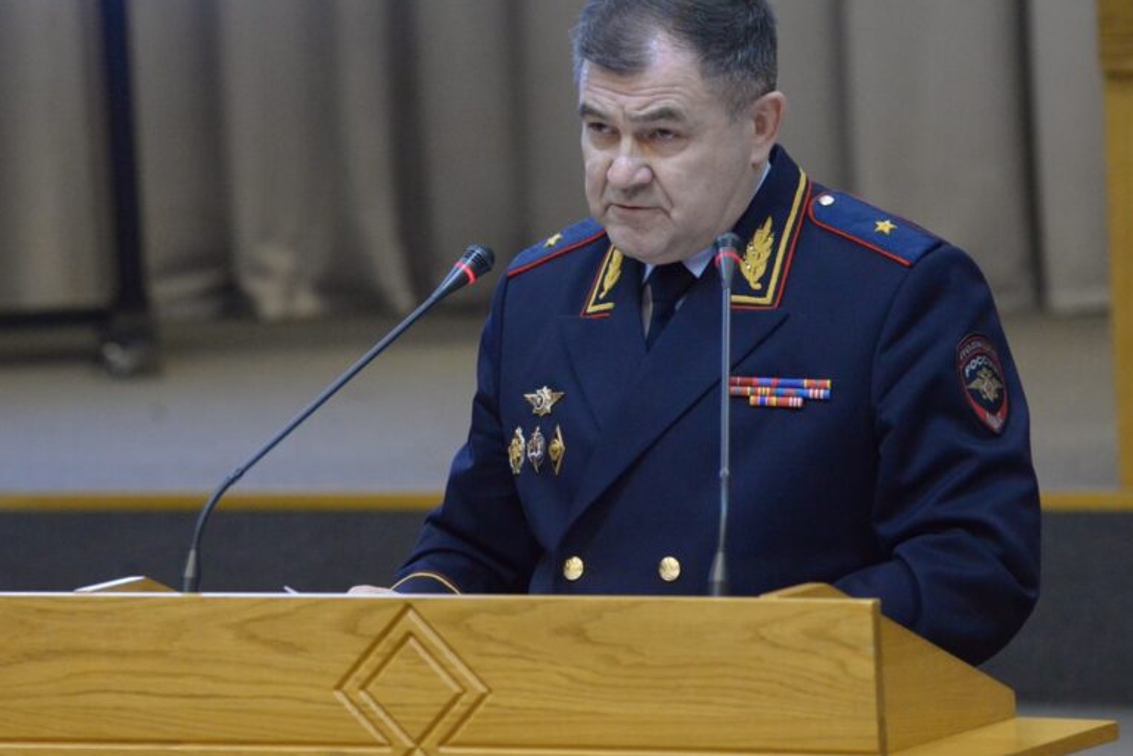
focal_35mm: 280
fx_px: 8812
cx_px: 556
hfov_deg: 7.4
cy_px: 308
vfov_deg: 4.9
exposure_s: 1/250
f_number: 5.3
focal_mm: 210
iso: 6400
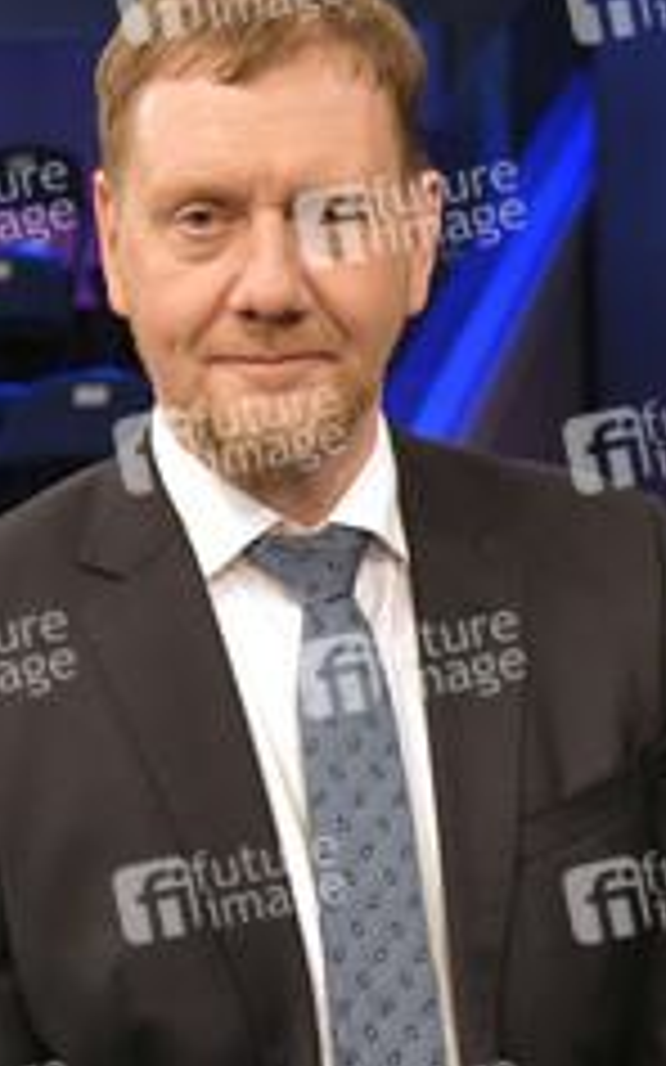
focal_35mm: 93
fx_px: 2702
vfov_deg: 22.3
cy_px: 553
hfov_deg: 14.0
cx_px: 290
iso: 2000
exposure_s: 1/200
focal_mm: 48
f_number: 5.6
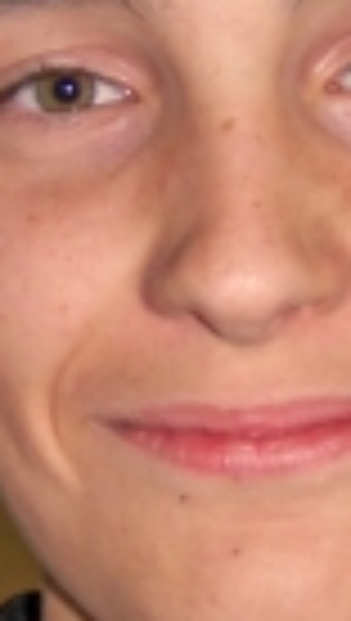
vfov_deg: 17.8
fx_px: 1978
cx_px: 252
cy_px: 261
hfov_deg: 10.1
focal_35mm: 120
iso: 80
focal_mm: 6.3
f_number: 2.8
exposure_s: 1/60
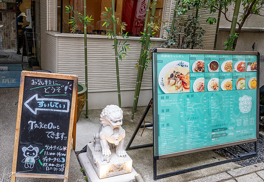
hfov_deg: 58.9
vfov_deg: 42.7
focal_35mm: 31
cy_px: 90
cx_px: 114
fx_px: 233
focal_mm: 24
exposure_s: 1/200
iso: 900
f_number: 8
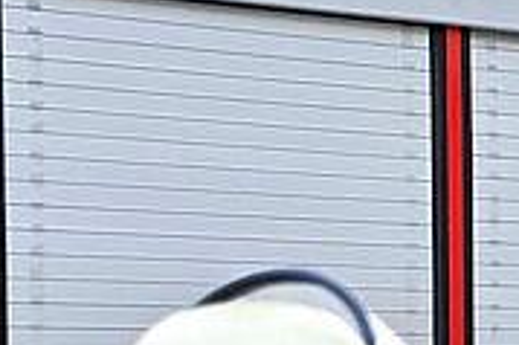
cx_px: 1126
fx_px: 5084
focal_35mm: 353
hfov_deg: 5.7
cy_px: 462
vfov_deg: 3.9
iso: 3200
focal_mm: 78
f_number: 5
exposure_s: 1/640
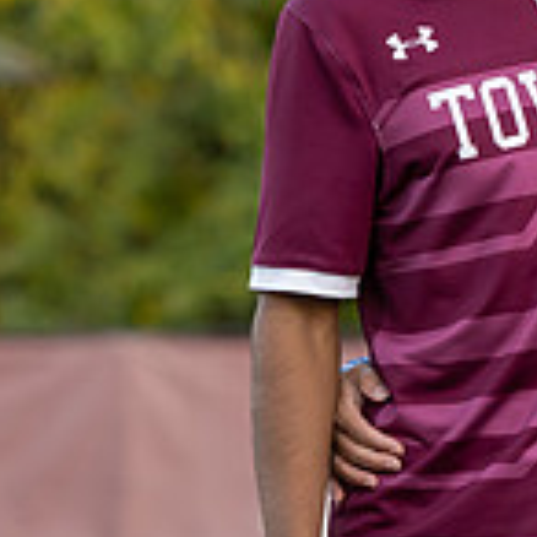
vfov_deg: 3.1
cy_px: 572
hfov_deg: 3.1
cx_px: 959
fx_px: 10004
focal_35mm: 570
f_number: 3.5
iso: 720
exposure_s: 1/400
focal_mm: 112
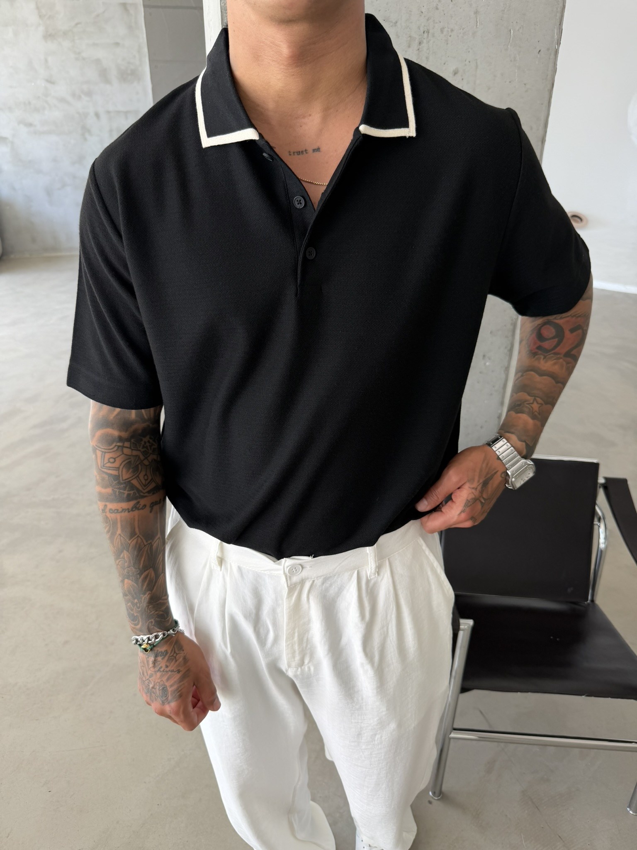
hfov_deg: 56.8
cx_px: 318
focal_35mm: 24
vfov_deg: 71.6
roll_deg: -0.3
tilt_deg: -27.3
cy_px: 425
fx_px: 589
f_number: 1.78
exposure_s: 1/231
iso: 64
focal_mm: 6.76
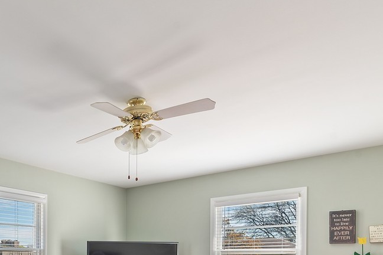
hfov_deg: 52.7
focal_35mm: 30
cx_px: 25
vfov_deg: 38.7
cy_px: 255
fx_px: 319
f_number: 9
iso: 100
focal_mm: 12
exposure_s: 1/1.25
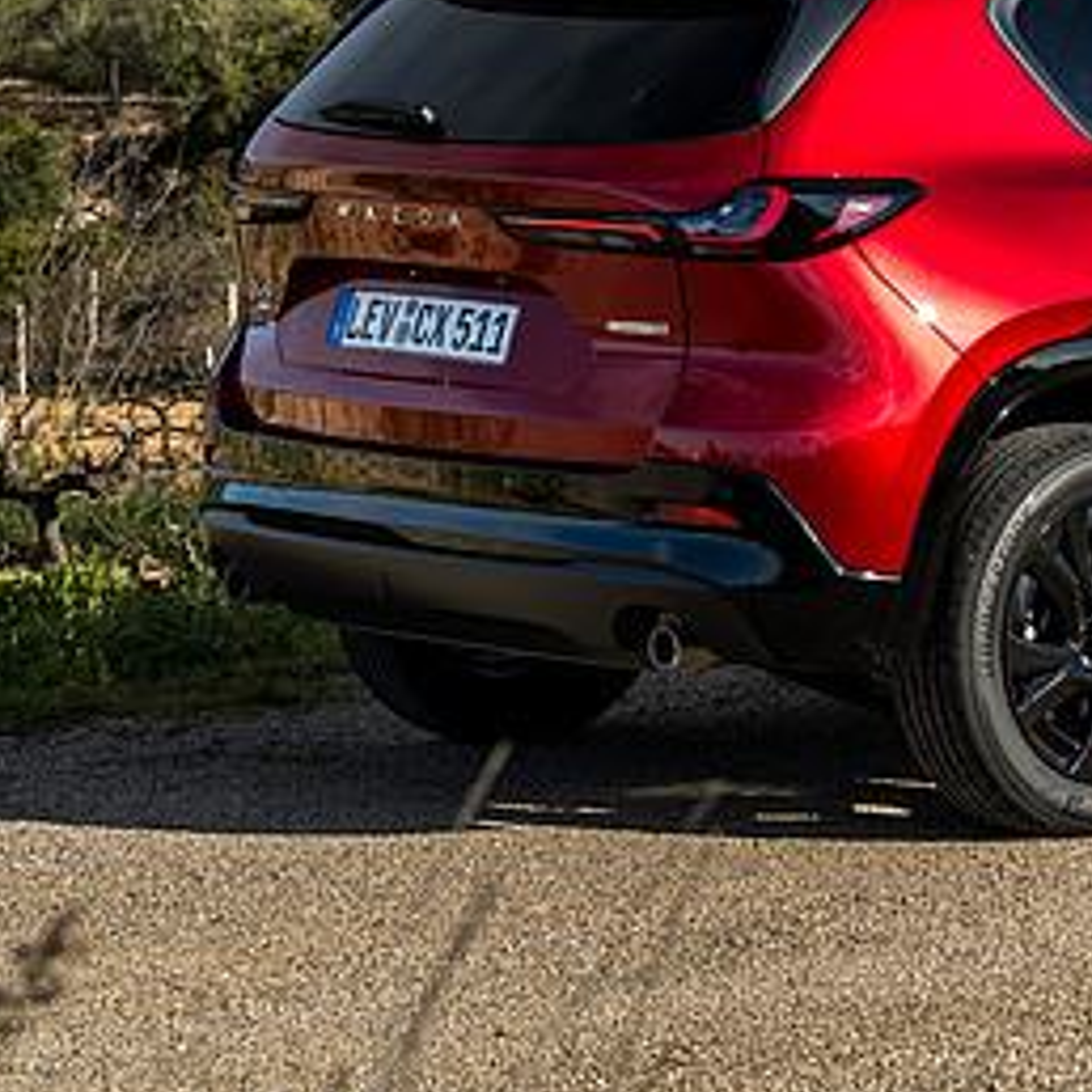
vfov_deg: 9.7
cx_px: 1435
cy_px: 17
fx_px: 6424
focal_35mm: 180
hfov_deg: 9.5
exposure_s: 1/250
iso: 160
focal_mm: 70
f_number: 8
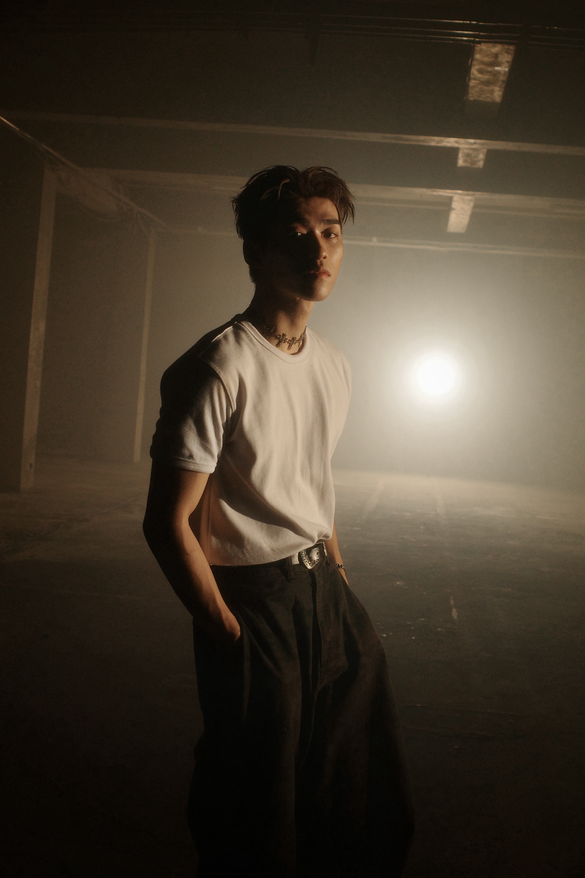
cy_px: 439
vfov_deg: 39.6
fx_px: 1219
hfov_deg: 27.0
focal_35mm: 50
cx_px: 292
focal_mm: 18.3
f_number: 2.8
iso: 400
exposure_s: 1/160
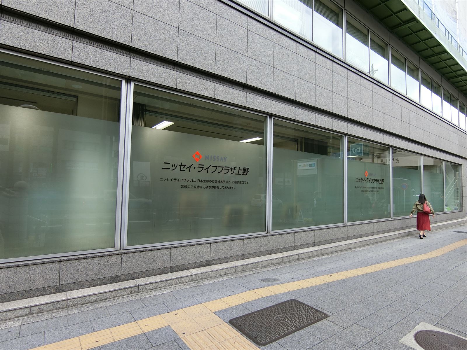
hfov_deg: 84.7
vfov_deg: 68.7
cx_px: 234
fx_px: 256
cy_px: 175
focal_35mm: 19
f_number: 2.7
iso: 80
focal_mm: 4.06
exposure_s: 1/160
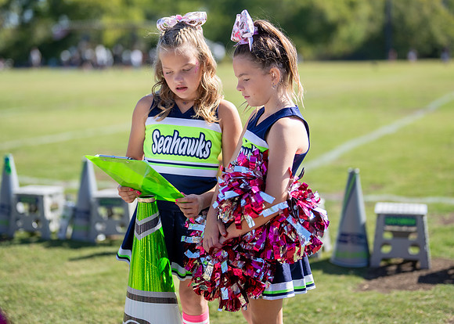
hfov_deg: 29.9
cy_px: 133
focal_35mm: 66
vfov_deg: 21.6
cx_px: 216
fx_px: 850
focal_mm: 50
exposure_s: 1/10000
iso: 250
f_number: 1.2
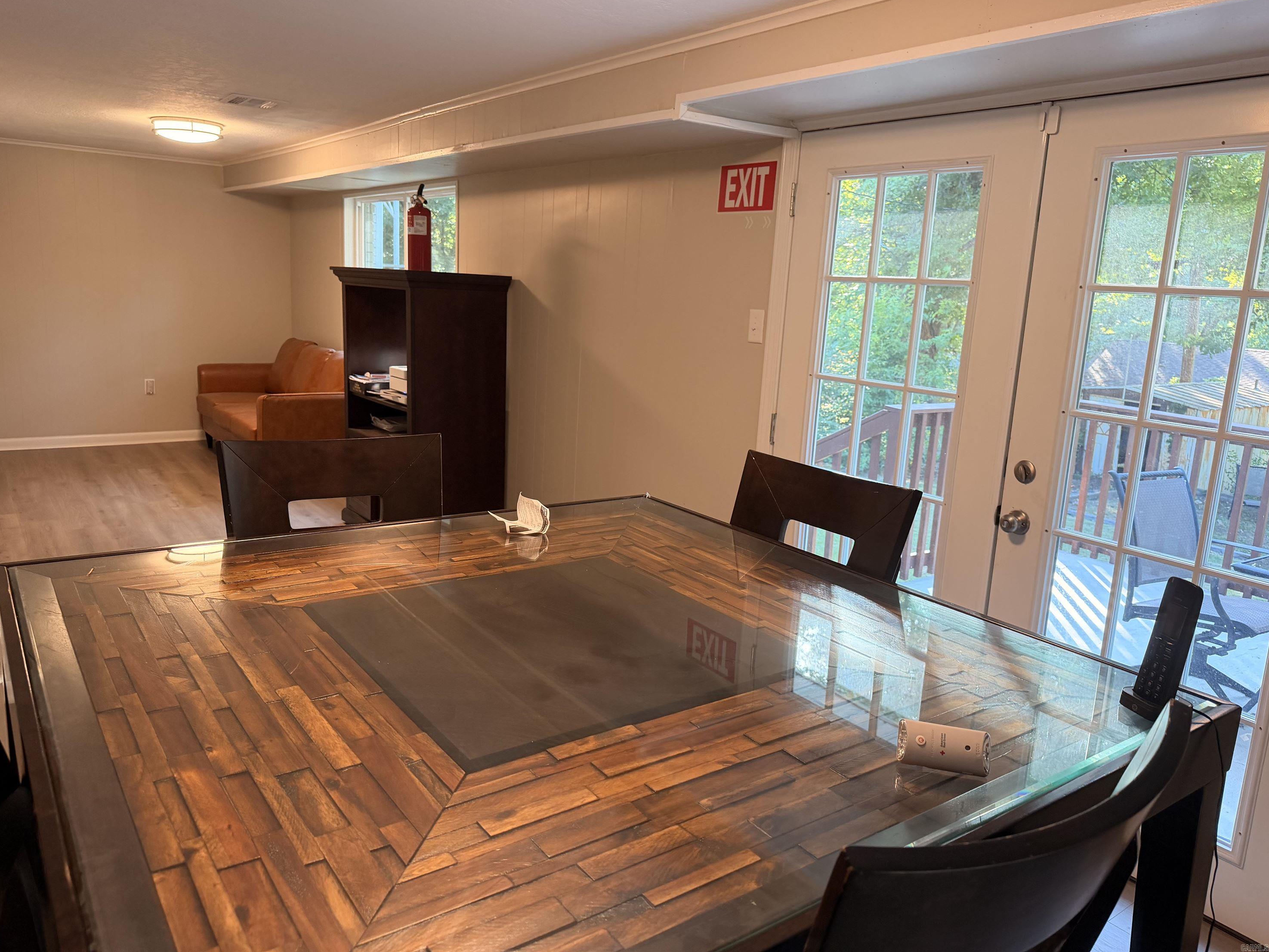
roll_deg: -3.2
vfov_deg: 54.9
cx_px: 623
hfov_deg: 69.4
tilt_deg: -11.8
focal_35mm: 25
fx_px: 917
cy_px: 457
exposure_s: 1/60
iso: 200
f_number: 1.78
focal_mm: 6.76
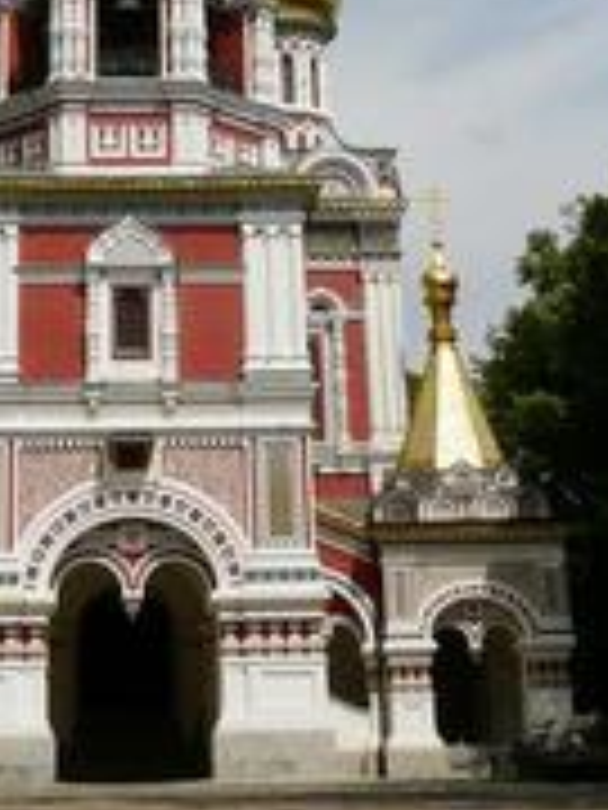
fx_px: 1874
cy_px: -72
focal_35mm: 80
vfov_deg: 23.0
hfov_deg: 18.4
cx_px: 189
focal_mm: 4.6
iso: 100
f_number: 8
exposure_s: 1/400
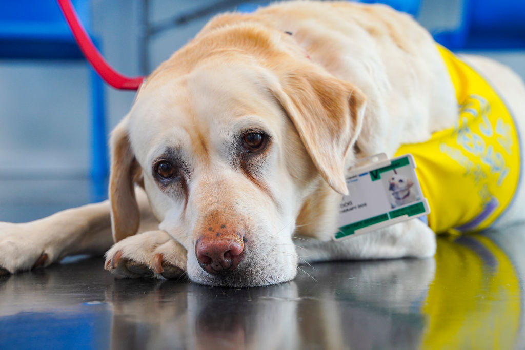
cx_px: 262
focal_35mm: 75
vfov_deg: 18.2
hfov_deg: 27.0
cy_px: 175
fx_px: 1094
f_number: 5.6
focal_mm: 75
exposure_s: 1/200
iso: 1600
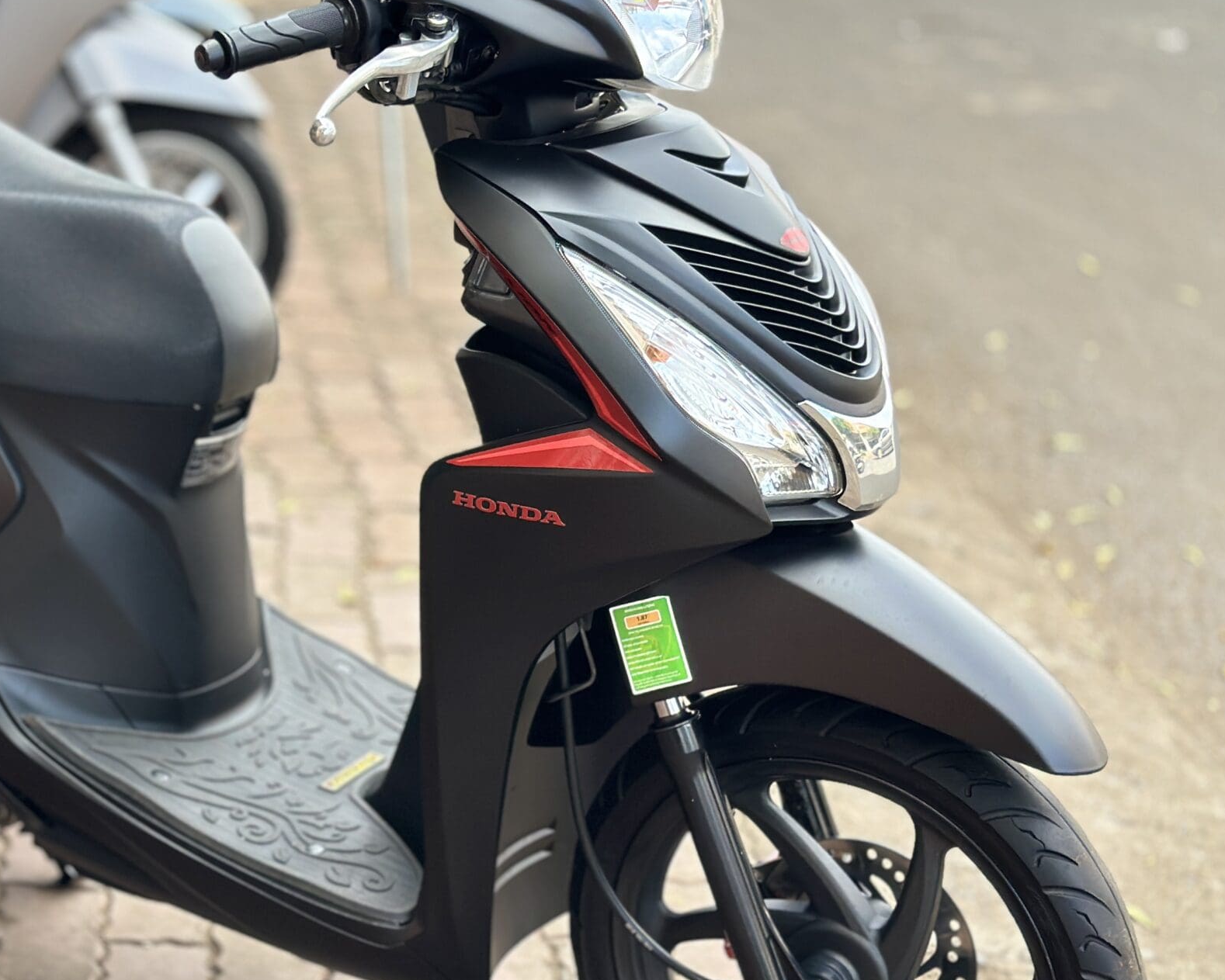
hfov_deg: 24.7
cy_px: 512
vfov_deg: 20.2
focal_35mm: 76
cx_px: 280
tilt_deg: -18.1
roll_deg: +0.3
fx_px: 2756
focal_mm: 6.86
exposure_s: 1/864
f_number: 1.78
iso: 80
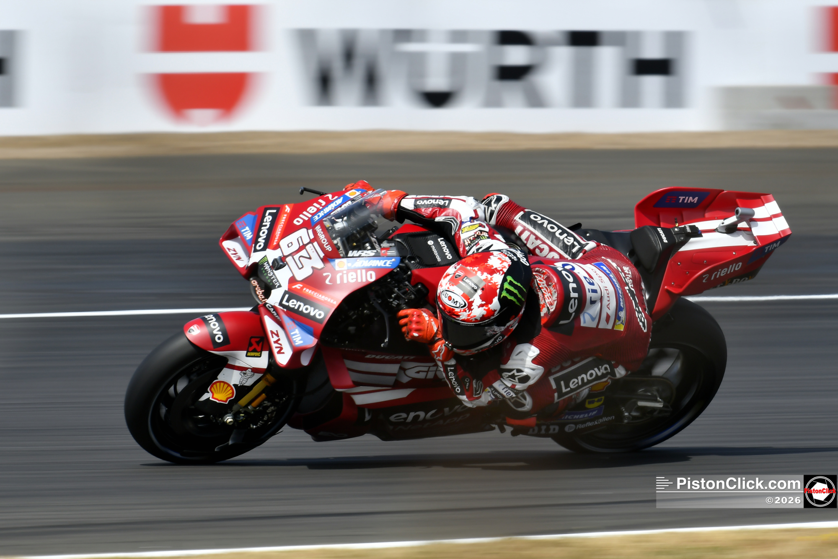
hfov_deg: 4.6
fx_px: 10473
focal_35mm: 450
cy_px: 280
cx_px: 419
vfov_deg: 3.1
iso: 100
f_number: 11
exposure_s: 1/250
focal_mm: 300
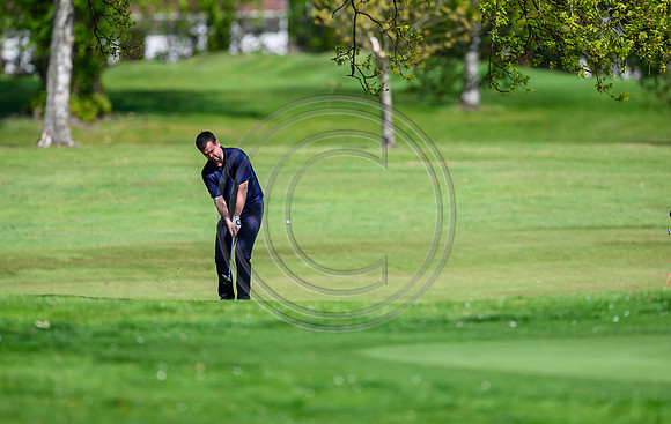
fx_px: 8571
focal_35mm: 467
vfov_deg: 2.8
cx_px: 323
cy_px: 192
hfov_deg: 4.5
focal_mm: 400
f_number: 3.5
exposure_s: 1/5000
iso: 500
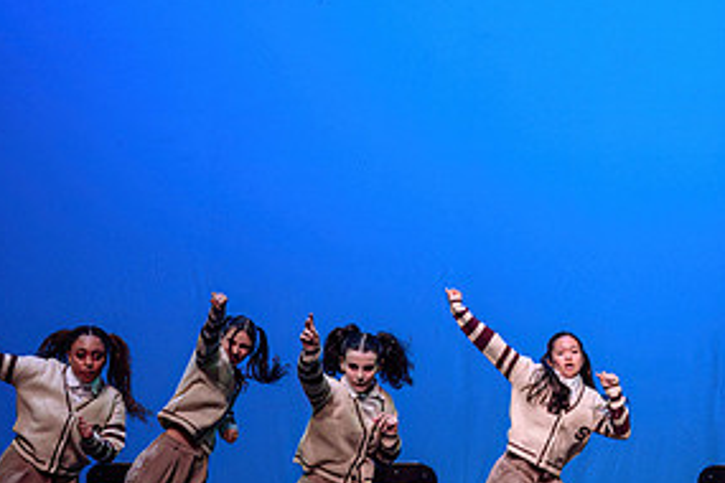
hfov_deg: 10.6
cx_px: 621
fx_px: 3887
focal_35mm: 193
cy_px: 479
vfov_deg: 7.1
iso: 1250
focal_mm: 95
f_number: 2.8
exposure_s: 1/400
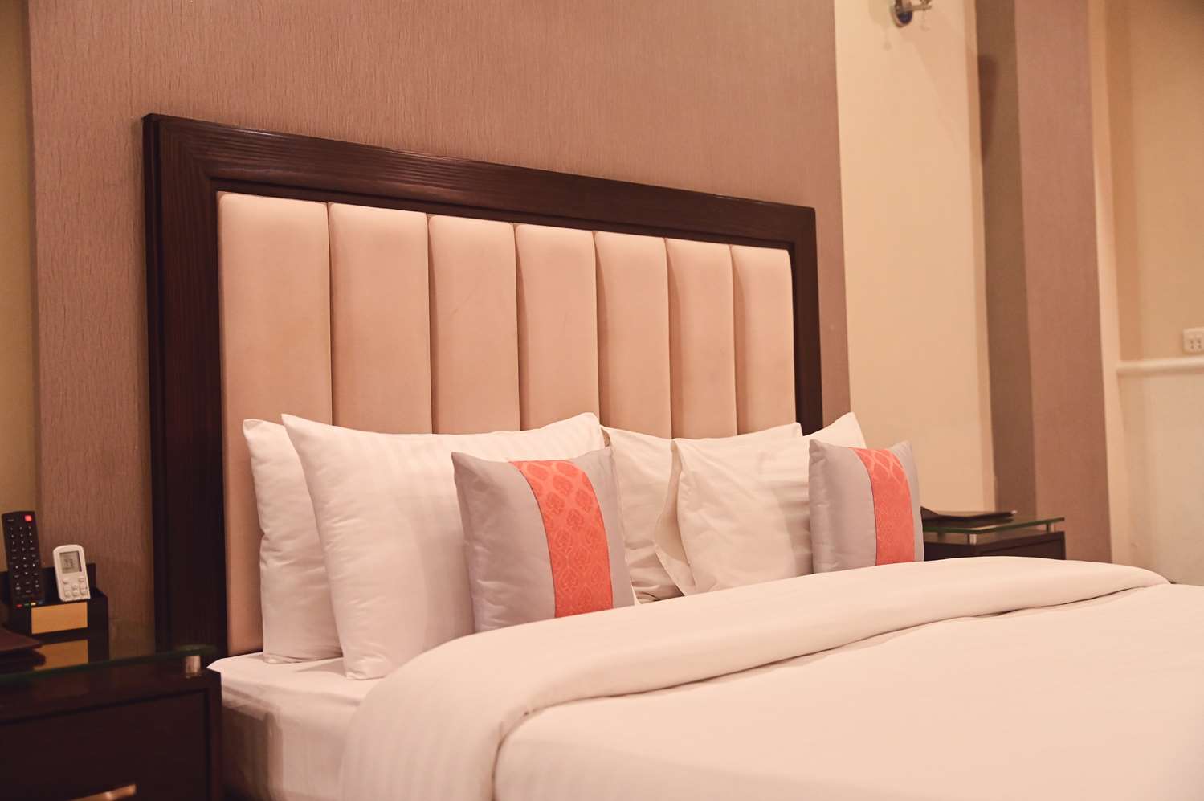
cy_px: 400
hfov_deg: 50.7
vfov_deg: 35.0
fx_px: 1270
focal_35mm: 38
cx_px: 602
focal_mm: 38
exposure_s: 1/125
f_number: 2.8
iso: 2000
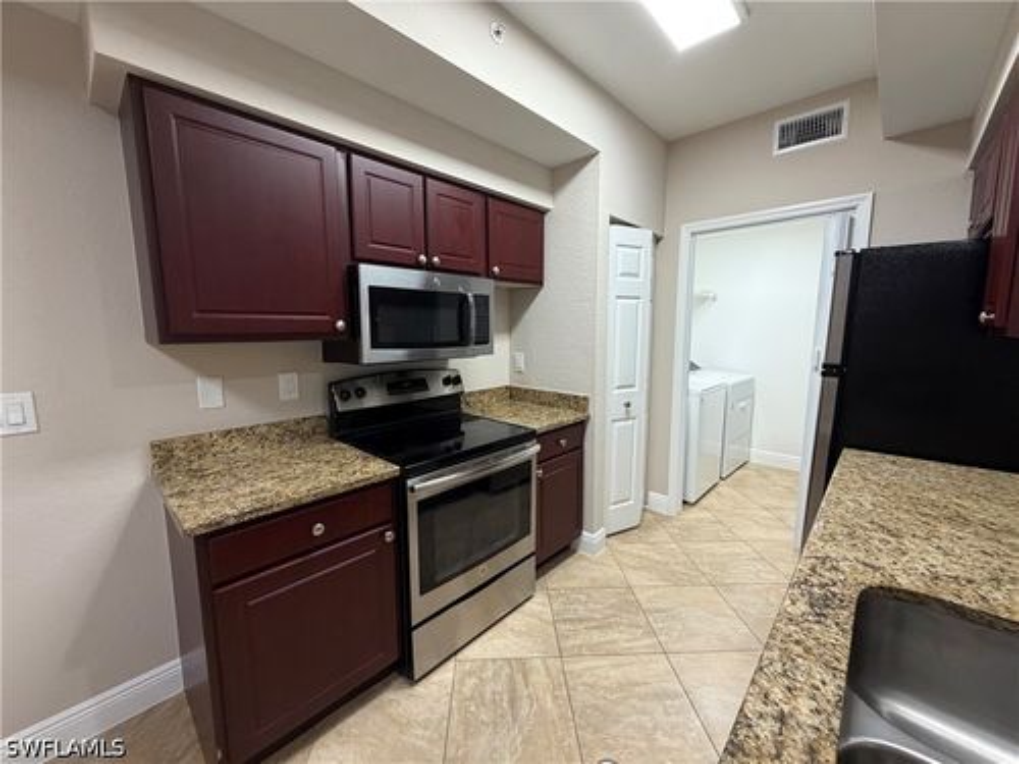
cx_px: 510
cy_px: 382
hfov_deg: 102.1
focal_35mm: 14
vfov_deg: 85.7
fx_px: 412
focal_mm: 2.22
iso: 320
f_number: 2.2
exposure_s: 1/120
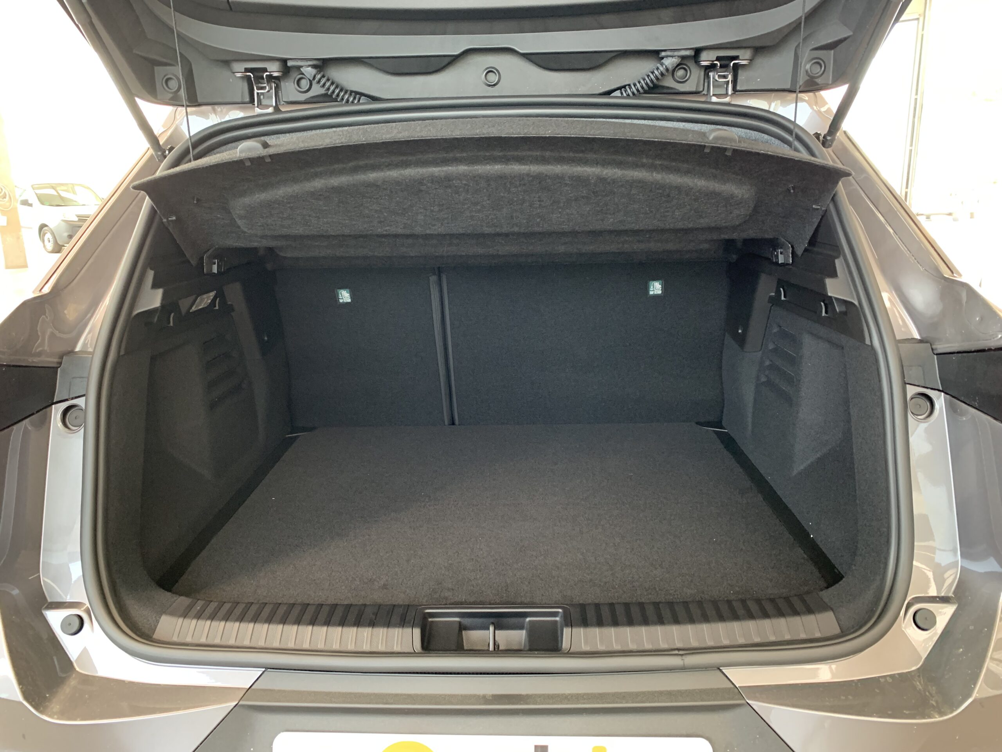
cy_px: 376
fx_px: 753
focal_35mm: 26
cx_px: 501
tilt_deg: -13.2
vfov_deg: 53.1
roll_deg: +0.8
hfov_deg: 67.3
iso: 250
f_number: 1.8
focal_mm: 4.25
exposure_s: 1/60
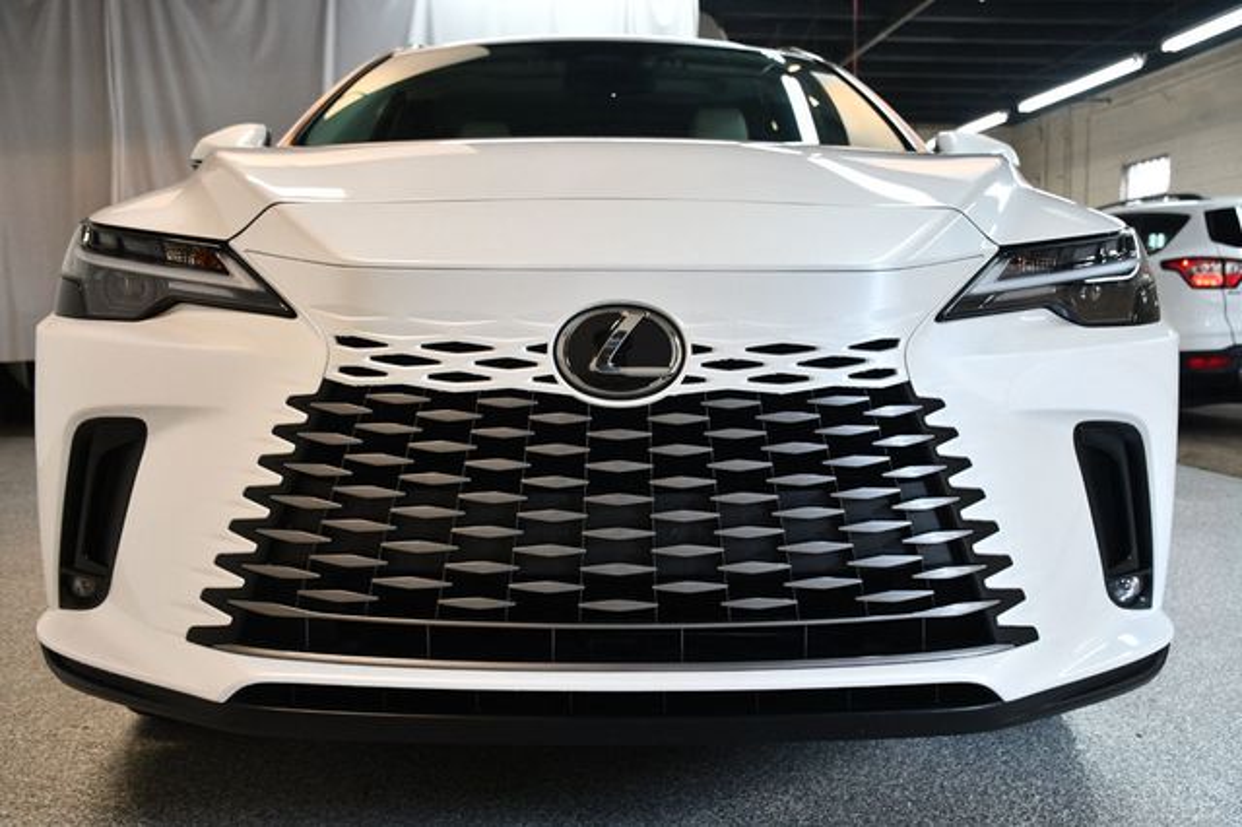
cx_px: 621
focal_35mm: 39
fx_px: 1345
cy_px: 414
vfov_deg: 34.2
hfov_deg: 49.6
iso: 1100
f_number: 3.8
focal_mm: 26
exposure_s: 1/125
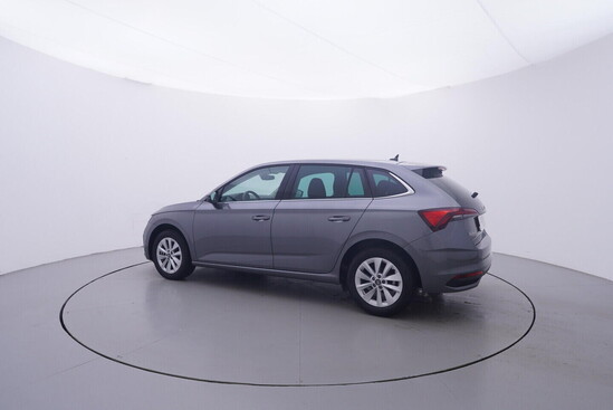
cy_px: 205
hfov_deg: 77.3
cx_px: 306
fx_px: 383
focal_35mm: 22
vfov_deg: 56.2
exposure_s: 1/80
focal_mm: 15
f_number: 5
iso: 200
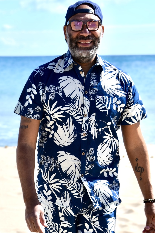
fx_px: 462
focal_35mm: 72
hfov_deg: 19.0
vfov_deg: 28.3
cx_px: 73
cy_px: 114
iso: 140
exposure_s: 1/500
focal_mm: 45
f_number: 8
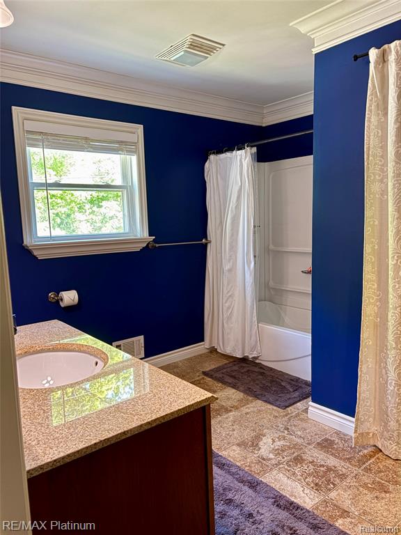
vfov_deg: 67.3
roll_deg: +2.1
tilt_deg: -6.4
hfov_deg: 53.1
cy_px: 268
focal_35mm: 26
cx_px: 200
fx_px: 402
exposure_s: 1/60
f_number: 1.6
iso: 200
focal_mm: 5.96
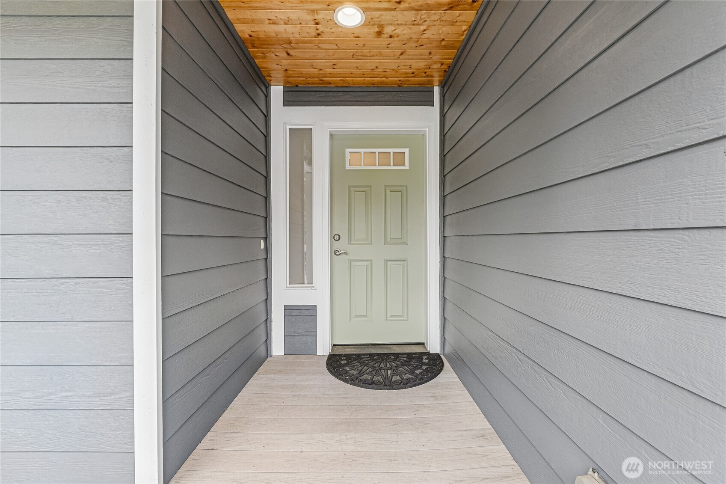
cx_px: 363
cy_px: 242
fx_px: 302
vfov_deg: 77.3
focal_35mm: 15
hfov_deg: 100.4
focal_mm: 10
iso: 250
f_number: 9
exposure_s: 1/15
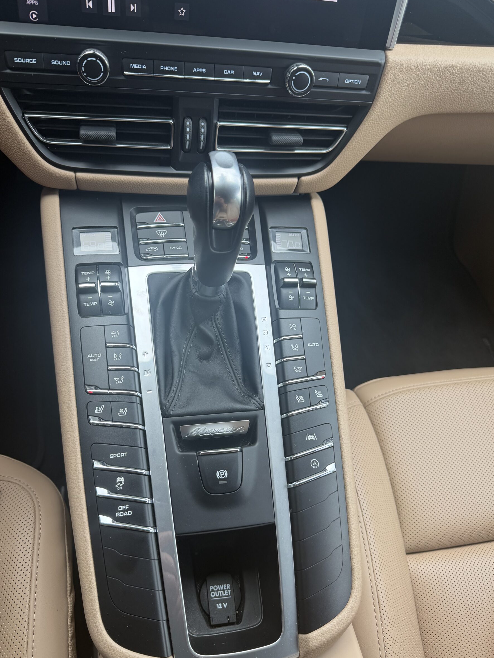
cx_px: 232
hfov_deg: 53.0
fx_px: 495
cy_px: 339
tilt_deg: -55.2
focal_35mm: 26
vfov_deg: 67.3
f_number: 1.78
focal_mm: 6.76
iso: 80
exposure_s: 1/304
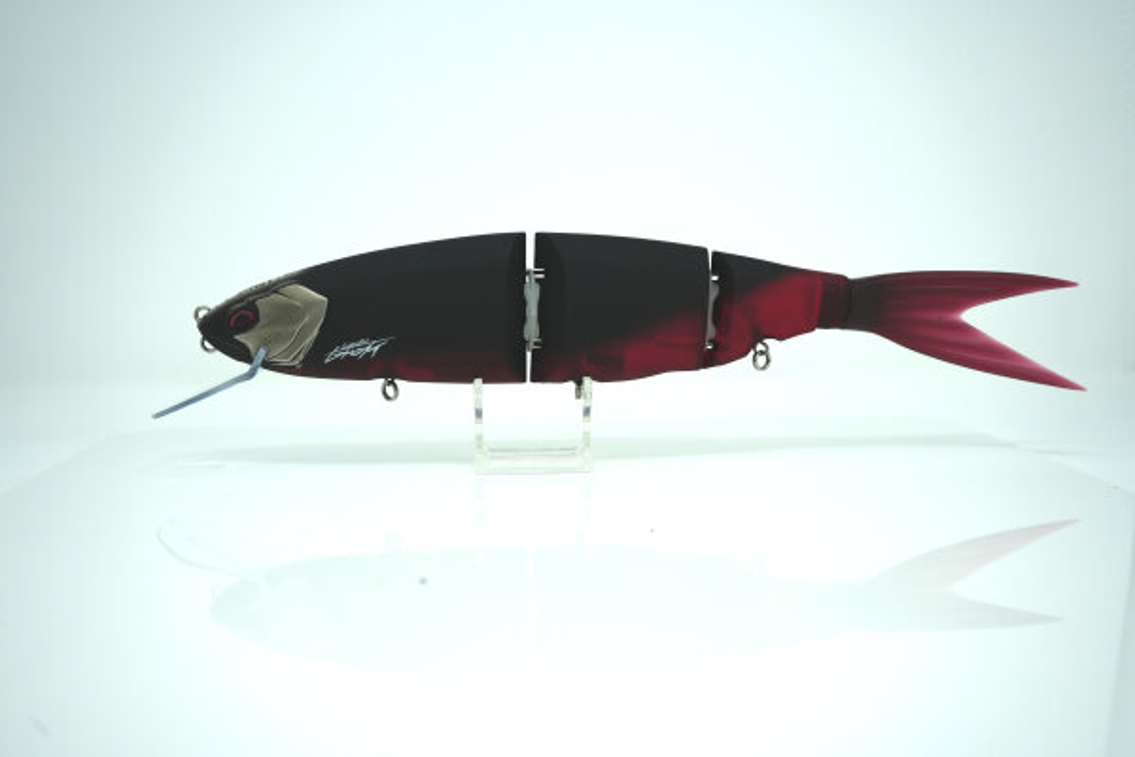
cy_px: 378
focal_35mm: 35
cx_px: 568
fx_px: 1103
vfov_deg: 37.9
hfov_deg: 54.4
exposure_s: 1/250
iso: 250
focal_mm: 35
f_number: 5.6
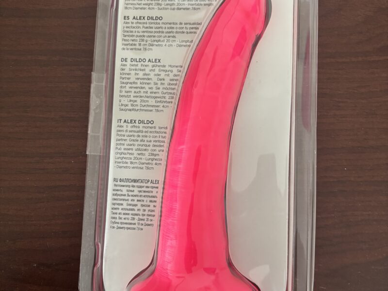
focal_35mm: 26
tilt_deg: -85.5
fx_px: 291
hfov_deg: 67.3
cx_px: 194
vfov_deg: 53.1
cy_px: 146
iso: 200
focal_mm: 5.96
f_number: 1.6
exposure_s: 1/60
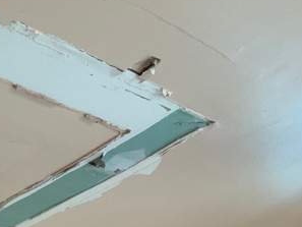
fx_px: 873
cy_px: 148
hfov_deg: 18.8
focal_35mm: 100
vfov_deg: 14.8
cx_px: -41
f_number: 1.8
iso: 80
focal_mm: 3
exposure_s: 1/58
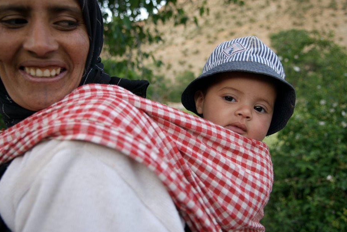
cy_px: 106
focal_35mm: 29
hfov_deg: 64.3
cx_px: 161
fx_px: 276
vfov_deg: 45.7
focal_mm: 17
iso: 200
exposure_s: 1/100
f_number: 2.8
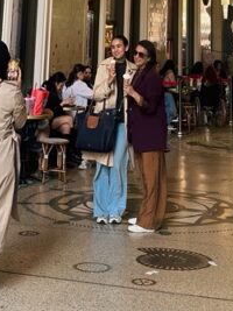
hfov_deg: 16.0
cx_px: 114
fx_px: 826
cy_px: -164
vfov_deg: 18.7
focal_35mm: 92
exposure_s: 1/118
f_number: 1.78
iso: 64
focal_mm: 6.86
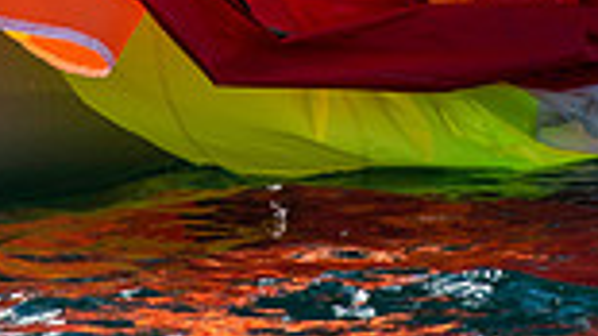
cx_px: 598
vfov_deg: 0.7
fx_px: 27957
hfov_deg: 1.2
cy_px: -234
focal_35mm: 1764
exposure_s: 1/1250
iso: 320
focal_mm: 300
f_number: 5.6
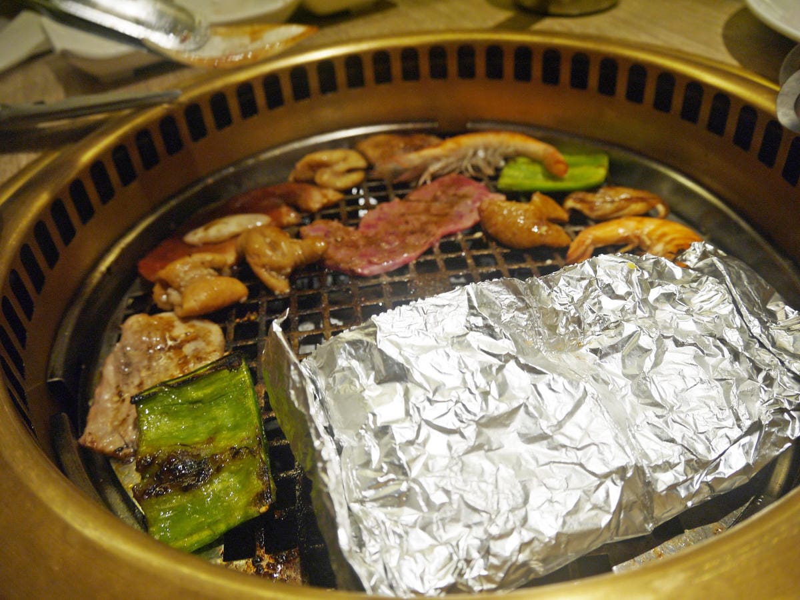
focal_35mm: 28
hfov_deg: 63.4
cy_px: 300
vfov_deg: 49.7
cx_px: 400
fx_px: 647
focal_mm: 14
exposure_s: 1/60
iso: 160
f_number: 3.5
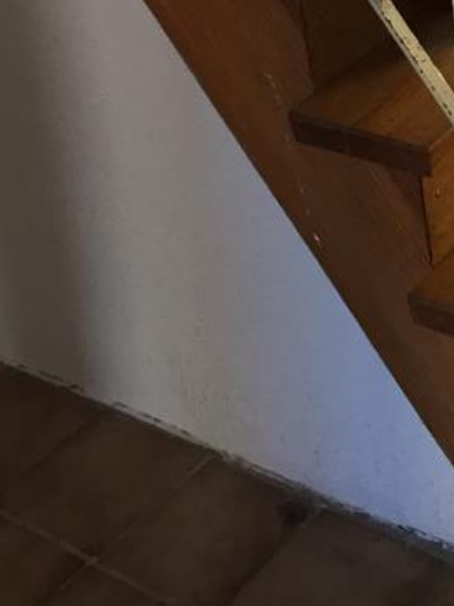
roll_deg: +5.1
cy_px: -339
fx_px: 1680
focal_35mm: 96
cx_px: 678
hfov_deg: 14.4
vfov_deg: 17.9
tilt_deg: -16.8
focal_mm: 4.15
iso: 64
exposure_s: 1/33
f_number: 2.2
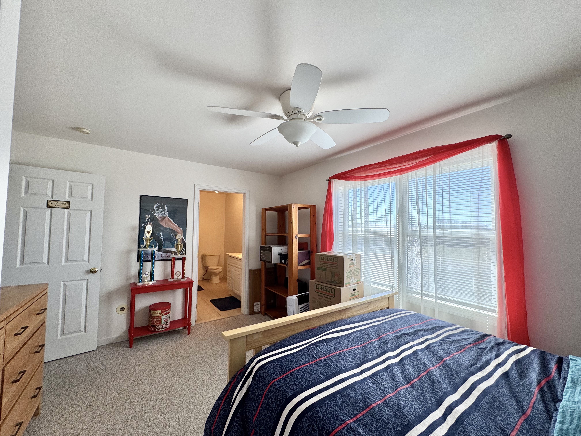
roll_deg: -0.6
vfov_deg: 85.7
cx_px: 290
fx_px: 235
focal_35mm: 14
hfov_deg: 102.1
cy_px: 218
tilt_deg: +2.6
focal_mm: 2.22
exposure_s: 1/120
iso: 64
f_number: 2.2
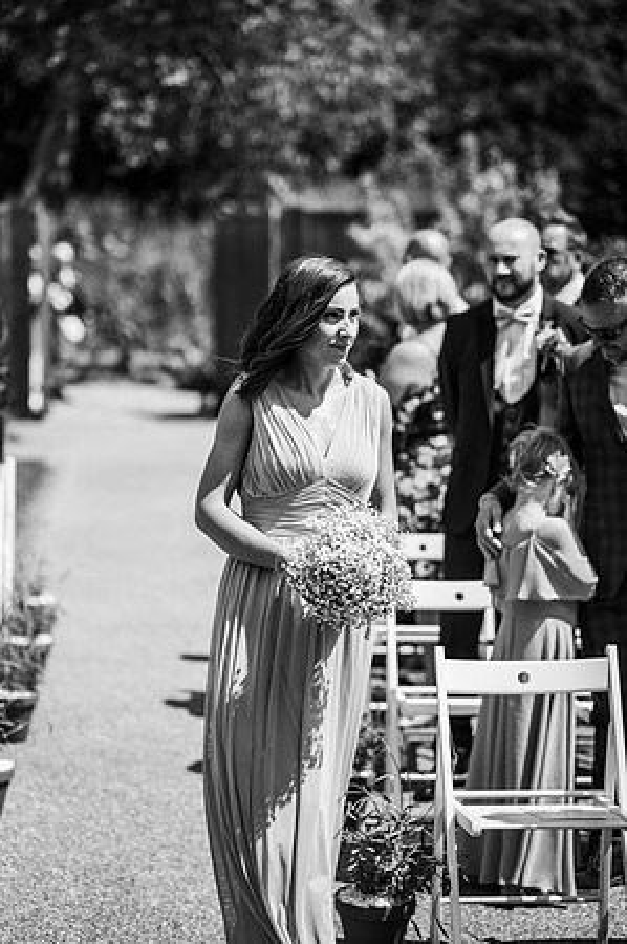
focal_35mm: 85
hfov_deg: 16.0
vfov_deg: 23.9
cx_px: 314
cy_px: 472
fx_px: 2226
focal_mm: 85
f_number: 2.2
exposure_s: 1/4000
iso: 100
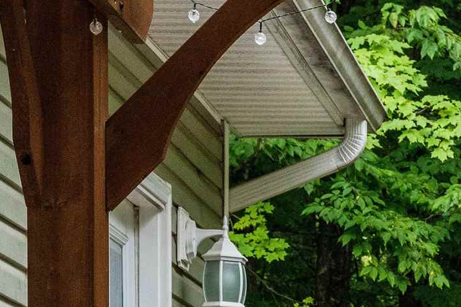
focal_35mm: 218
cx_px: 823
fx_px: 2792
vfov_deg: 6.2
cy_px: 582
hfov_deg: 9.0
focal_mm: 50.7
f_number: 9
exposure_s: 1/320
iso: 2500
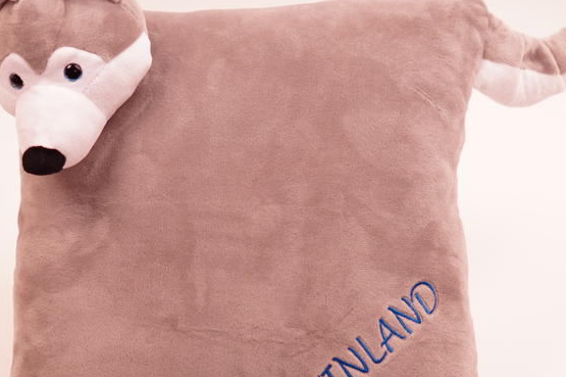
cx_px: 235
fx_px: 1869
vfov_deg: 11.5
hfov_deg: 17.2
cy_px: 245
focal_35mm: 119
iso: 400
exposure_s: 1/160
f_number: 2.2
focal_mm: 50
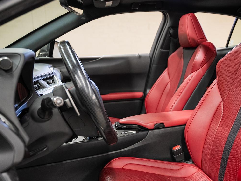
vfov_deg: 40.6
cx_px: 164
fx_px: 244
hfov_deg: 51.5
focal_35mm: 35
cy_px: 104
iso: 1000
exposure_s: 1/40
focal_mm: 24
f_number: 3.2
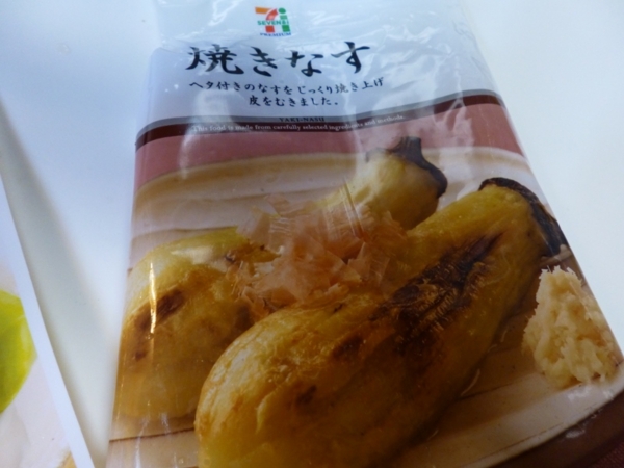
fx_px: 451
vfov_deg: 54.9
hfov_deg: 69.4
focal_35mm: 25
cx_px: 312
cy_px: 234
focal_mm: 4.3
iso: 400
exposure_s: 1/25
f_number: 2.8
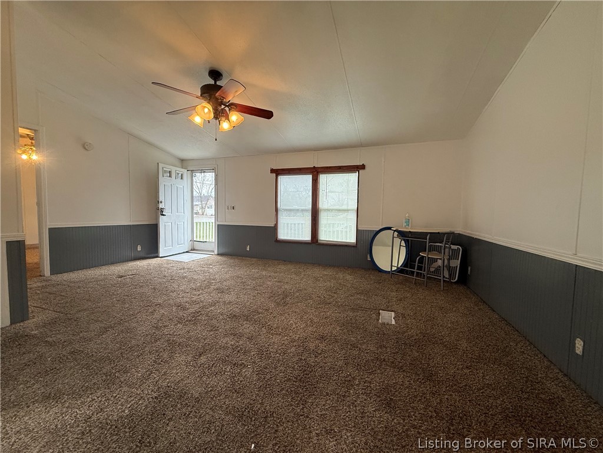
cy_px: 226
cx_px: 302
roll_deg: -0.9
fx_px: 244
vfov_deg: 85.7
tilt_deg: -3.0
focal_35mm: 14
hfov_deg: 102.1
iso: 160
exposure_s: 1/120
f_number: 2.2
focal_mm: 2.22
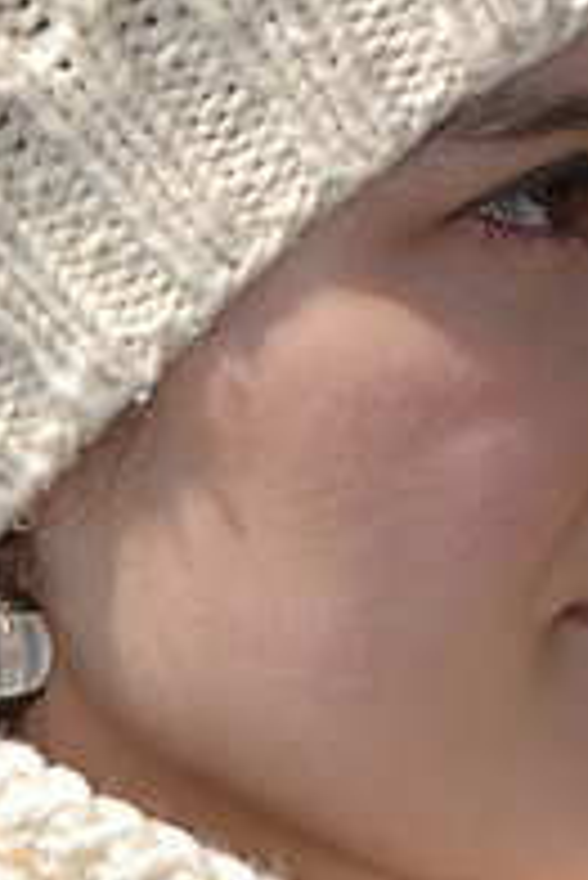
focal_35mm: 515
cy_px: 525
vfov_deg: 4.0
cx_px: 397
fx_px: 12585
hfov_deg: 2.7
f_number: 10
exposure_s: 1/200
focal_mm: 105
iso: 100
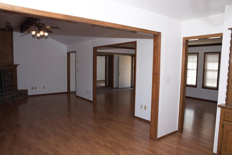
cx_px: 114
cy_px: 82
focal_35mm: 26
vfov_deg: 49.5
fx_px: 168
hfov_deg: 69.4
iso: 200
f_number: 9
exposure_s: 1/125
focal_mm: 24
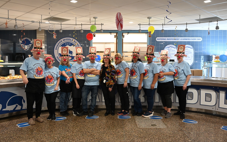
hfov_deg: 61.2
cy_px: 67
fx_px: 192
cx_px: 113
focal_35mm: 31
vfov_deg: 40.6
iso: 1400
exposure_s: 1/125
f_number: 4
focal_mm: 30
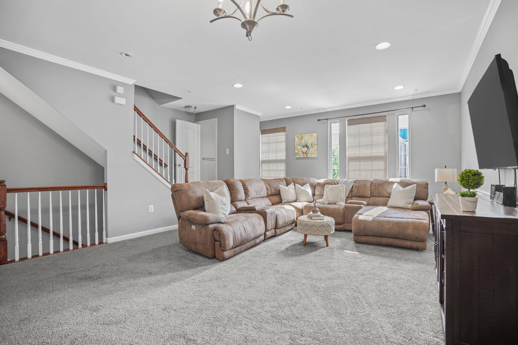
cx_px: 259
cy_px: 172
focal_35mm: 16
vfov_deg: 73.7
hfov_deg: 96.7
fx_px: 230
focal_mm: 16
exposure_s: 1/13
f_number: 2.8
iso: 250
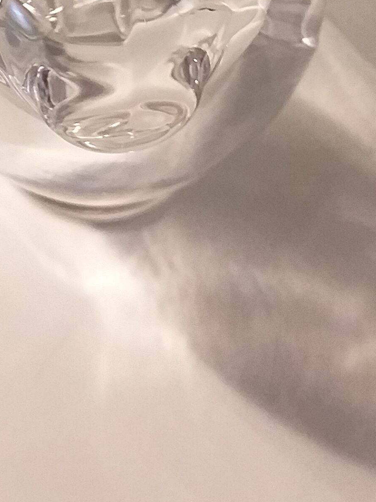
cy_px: -274
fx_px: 1346
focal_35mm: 93
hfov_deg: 15.9
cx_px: 128
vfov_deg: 18.4
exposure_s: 1/25
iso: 250
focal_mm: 3.6
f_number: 1.9
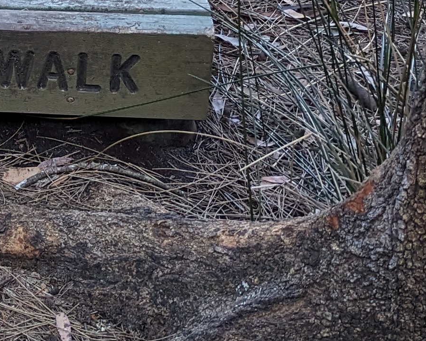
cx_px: -187
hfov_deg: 16.5
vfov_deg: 13.9
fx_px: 1349
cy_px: -96
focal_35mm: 107
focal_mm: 6.81
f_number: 1.85
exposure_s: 1/160
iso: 26
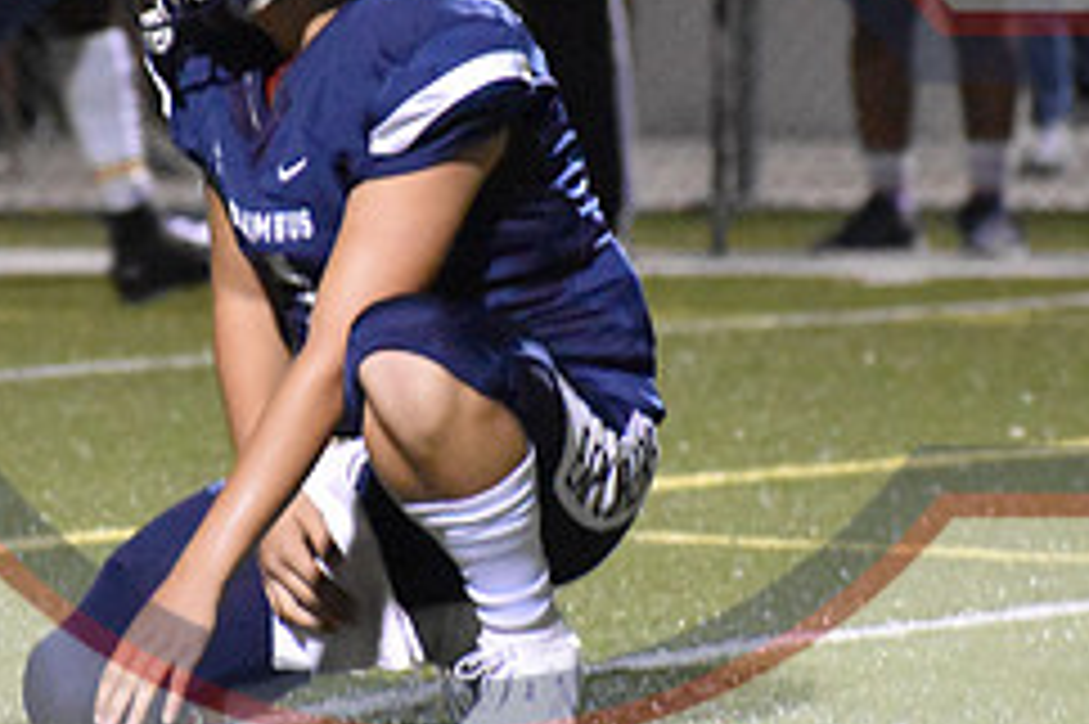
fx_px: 28264
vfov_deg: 1.5
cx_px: 428
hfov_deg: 2.2
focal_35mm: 935
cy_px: 263
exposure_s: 1/200
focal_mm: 260
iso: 12800
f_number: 6
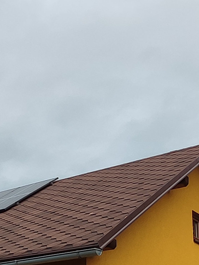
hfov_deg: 24.4
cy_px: 242
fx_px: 421
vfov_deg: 33.0
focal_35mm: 55
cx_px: -31
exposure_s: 1/218
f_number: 2.2
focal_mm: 1.65
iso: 50
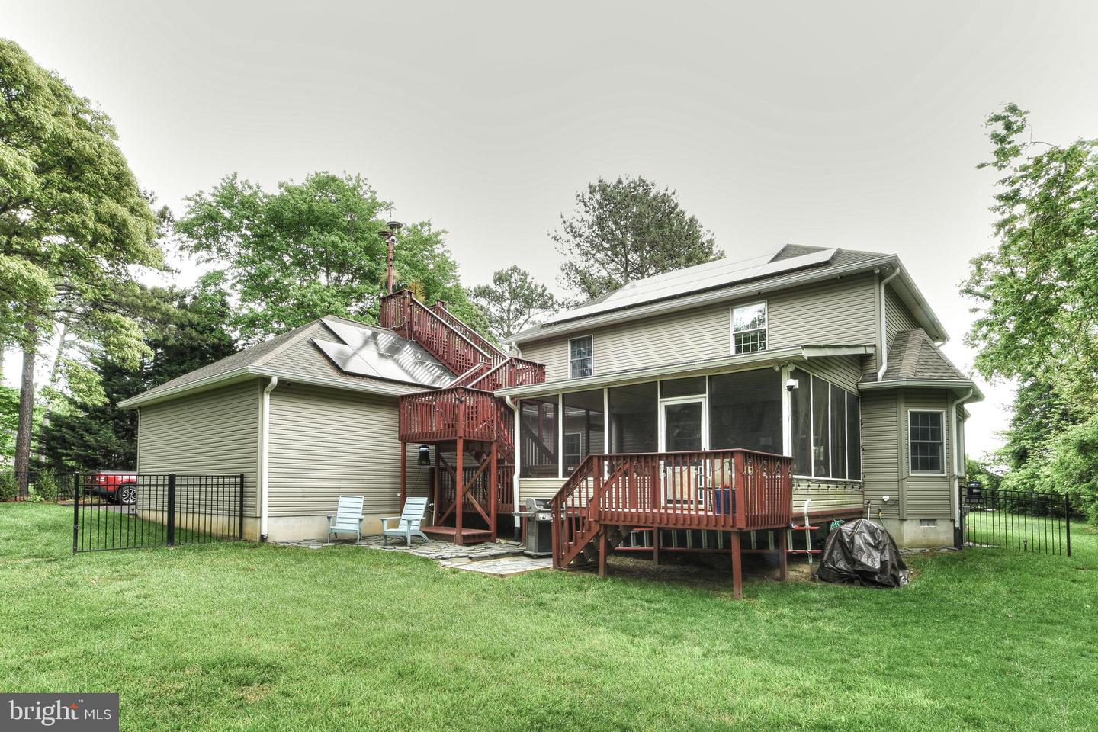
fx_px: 579
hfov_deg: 86.9
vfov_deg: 64.6
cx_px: 549
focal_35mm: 19
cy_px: 366
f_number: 22
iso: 100
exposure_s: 1/4
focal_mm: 19
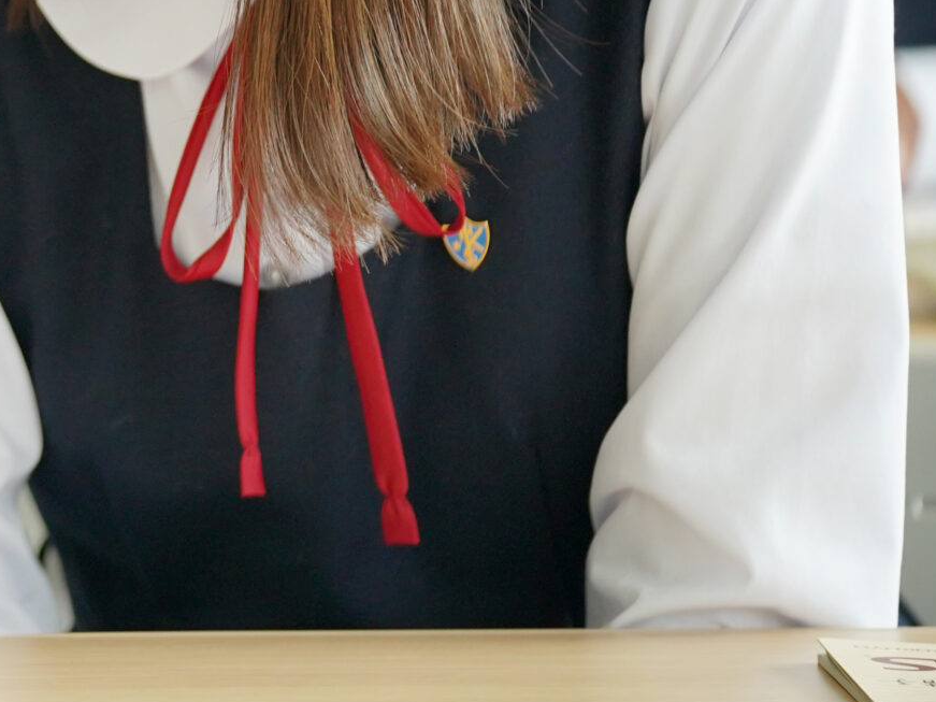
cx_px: -408
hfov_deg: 4.9
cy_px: -33
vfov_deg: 3.7
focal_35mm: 404
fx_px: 10922
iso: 1250
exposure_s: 1/100
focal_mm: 143
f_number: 2.8
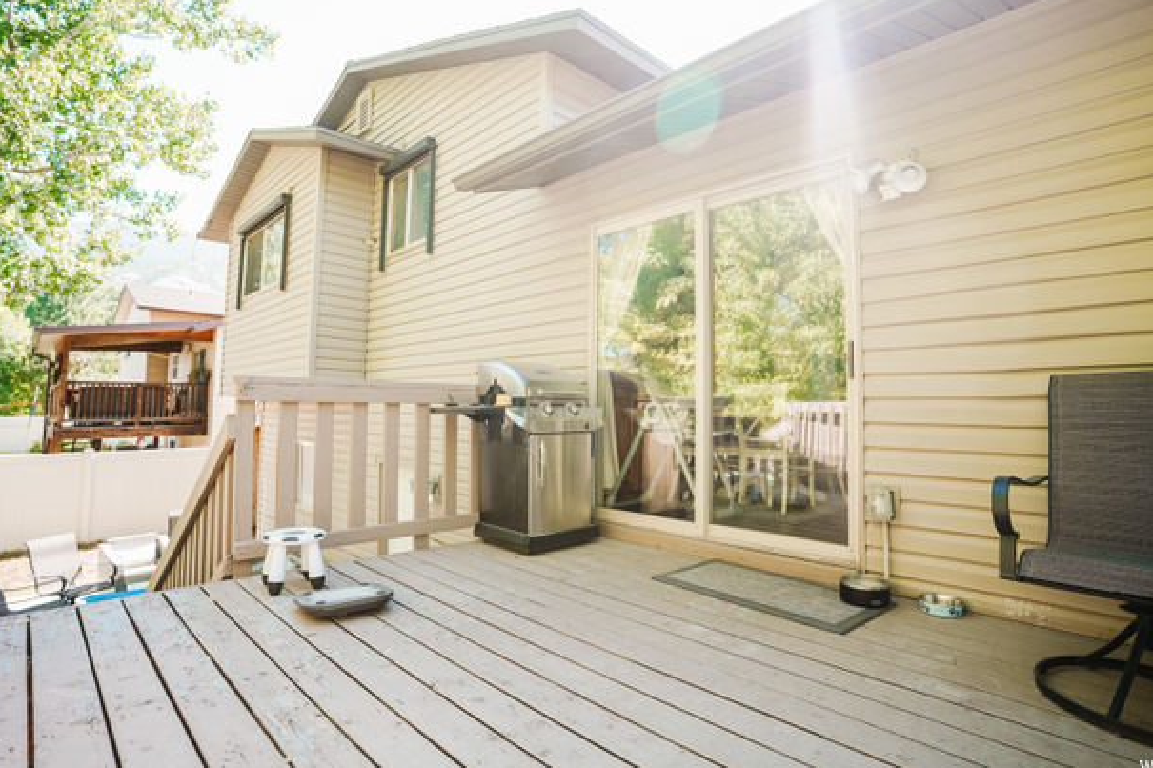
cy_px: 367
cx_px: 591
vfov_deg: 67.3
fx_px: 576
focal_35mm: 18
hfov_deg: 90.0
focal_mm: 17
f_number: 2.8
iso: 100
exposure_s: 1/250
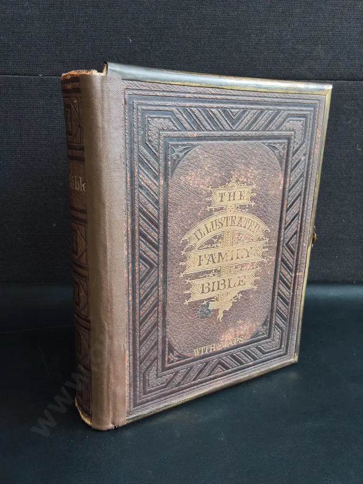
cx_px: 182
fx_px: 378
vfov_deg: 65.3
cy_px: 242
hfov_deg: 51.4
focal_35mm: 27
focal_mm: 2.87
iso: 200
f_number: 2
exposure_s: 1/100
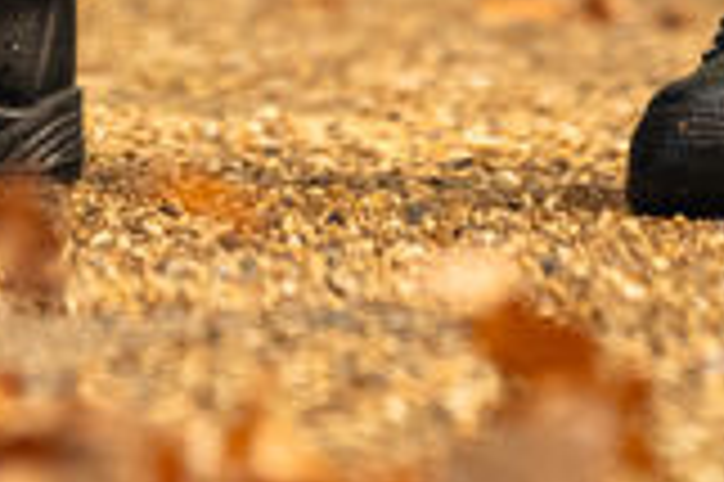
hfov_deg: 2.5
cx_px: 40
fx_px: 16775
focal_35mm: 835
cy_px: -622
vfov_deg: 1.6
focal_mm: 168
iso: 1600
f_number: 4
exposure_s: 1/500
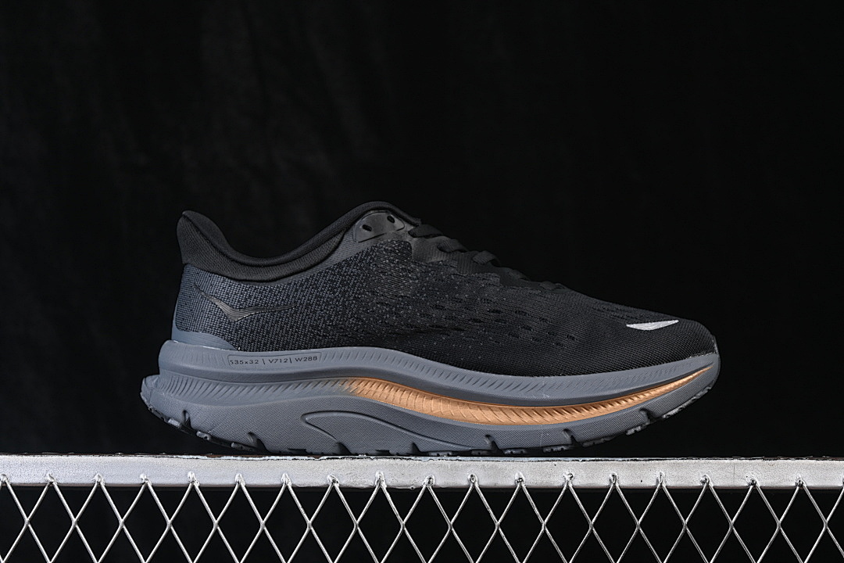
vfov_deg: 18.2
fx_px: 1758
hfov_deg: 27.0
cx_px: 422
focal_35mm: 75
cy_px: 282
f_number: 6.3
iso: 160
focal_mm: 50
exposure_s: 1/60
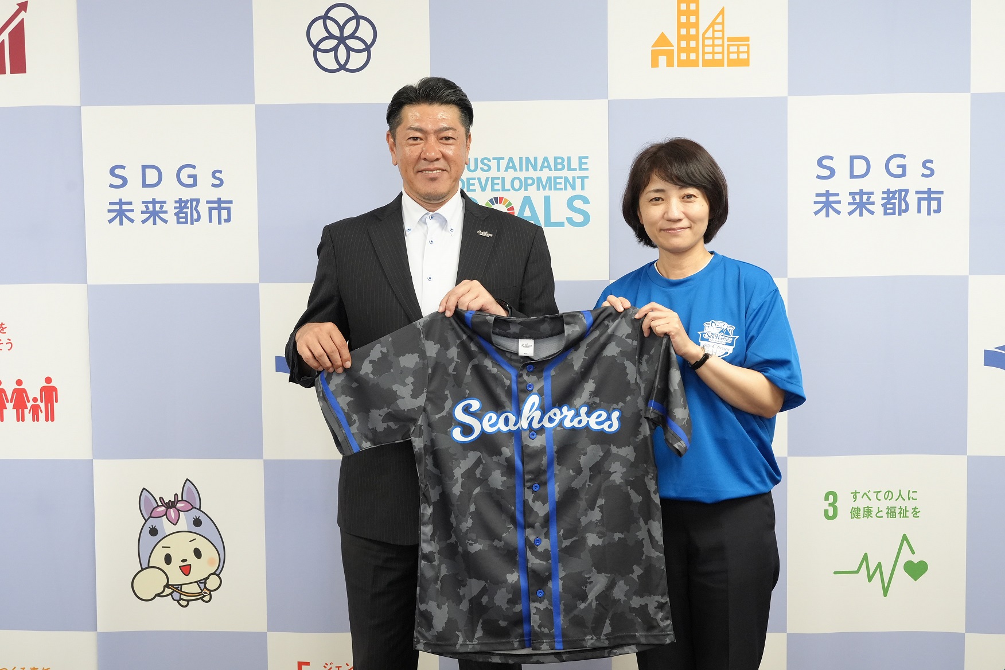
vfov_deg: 28.1
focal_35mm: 48
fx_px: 1340
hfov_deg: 41.1
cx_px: 502
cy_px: 335
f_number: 7.1
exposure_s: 1/50
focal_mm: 48
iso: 4000
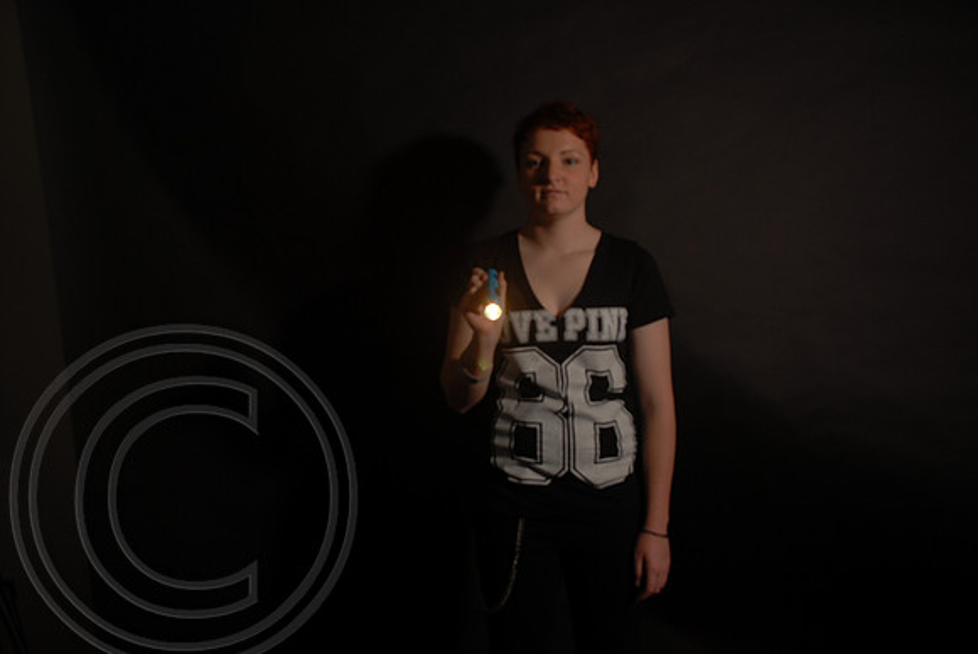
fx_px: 979
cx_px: 489
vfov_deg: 37.0
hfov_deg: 53.1
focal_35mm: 36
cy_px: 327
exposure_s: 1/3
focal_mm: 24
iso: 100
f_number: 5.6
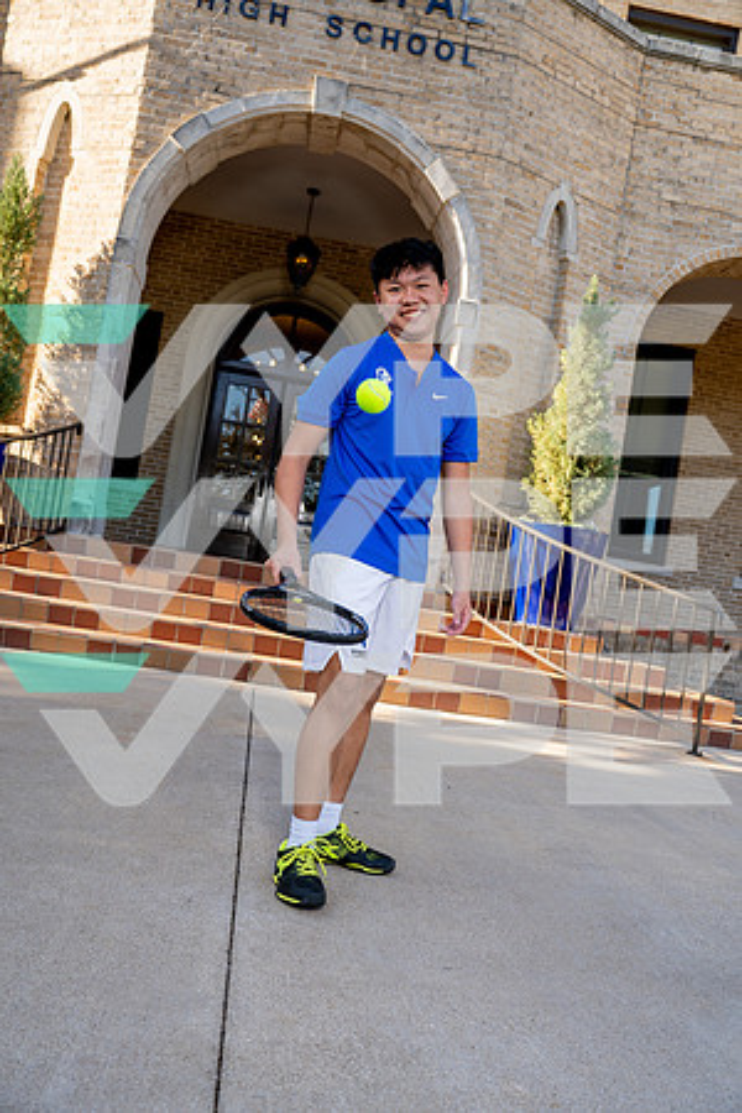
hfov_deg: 41.1
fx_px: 989
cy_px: 556
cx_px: 371
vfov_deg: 58.7
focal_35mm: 32
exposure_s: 1/250
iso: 100
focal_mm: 32
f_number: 4
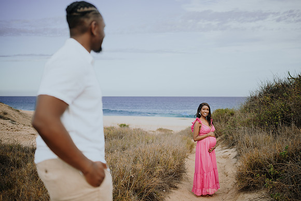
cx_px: 162
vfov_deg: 34.7
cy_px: 107
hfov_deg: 50.1
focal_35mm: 38
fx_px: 322
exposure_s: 1/2000
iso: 50
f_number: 1.8
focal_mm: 35
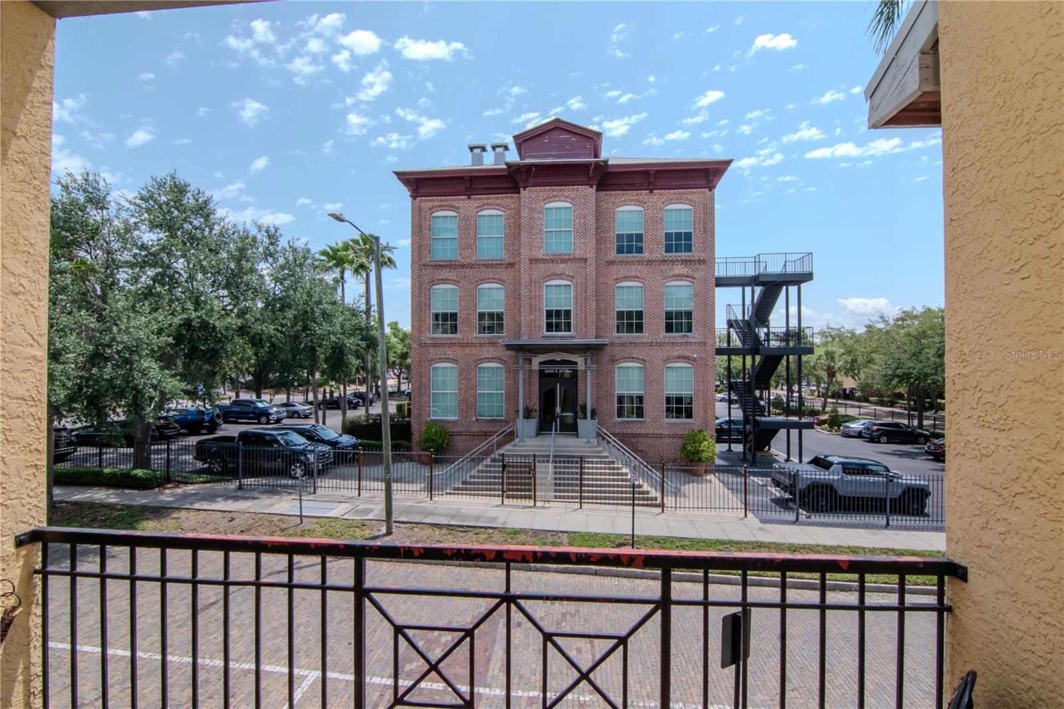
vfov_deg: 72.0
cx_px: 532
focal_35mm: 16
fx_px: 488
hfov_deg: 95.0
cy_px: 354
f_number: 16
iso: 800
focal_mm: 11
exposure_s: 1/200
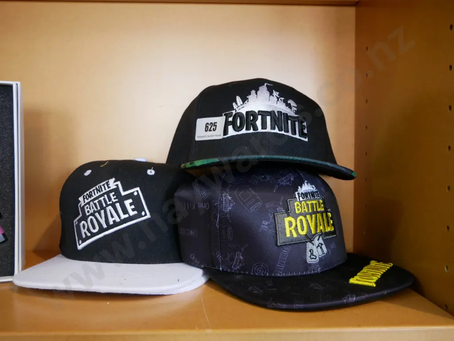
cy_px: 170
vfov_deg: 41.8
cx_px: 227
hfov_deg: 54.0
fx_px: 446
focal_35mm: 34
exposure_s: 1/60
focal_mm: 17
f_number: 3.8
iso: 800
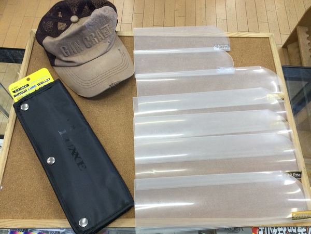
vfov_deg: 45.4
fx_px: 279
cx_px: 156
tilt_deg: -64.8
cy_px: 117
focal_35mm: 31
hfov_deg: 58.4
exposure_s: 1/30
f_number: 2.4
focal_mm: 3.3
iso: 32
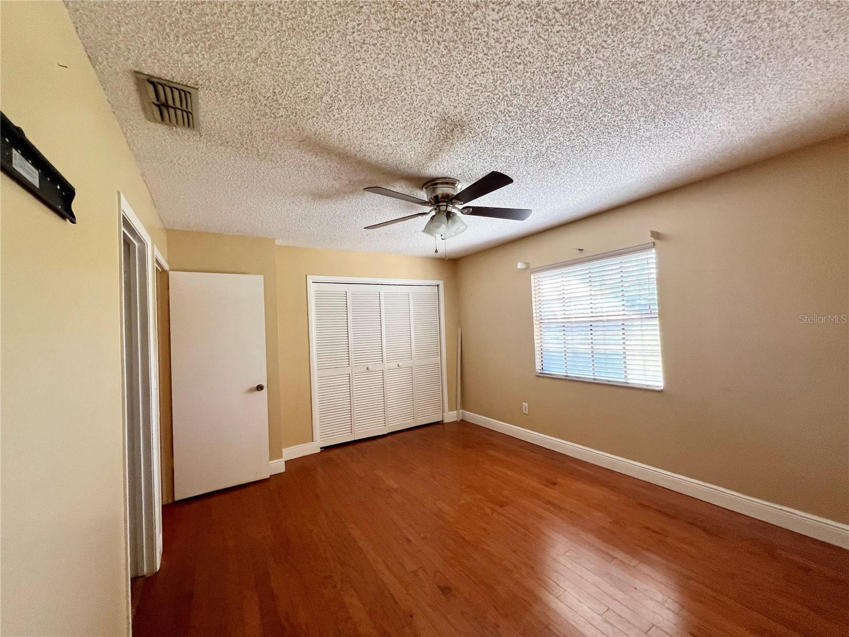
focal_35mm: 13
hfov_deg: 106.2
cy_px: 318
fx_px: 319
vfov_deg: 89.9
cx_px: 424
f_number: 1.8
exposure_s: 1/99
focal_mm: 1.57
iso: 200
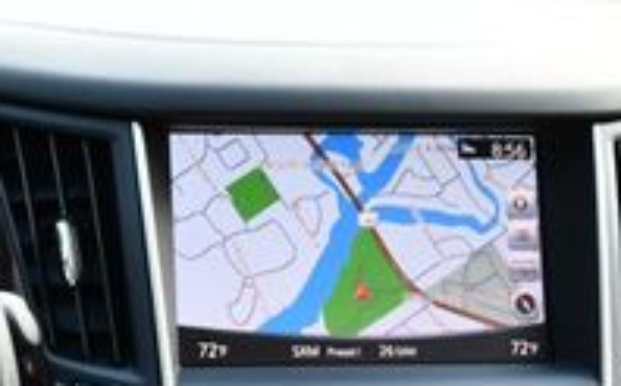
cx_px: -119
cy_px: 518
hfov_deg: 16.8
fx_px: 2011
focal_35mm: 119
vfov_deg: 10.7
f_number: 3.5
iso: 450
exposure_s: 1/250
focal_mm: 18
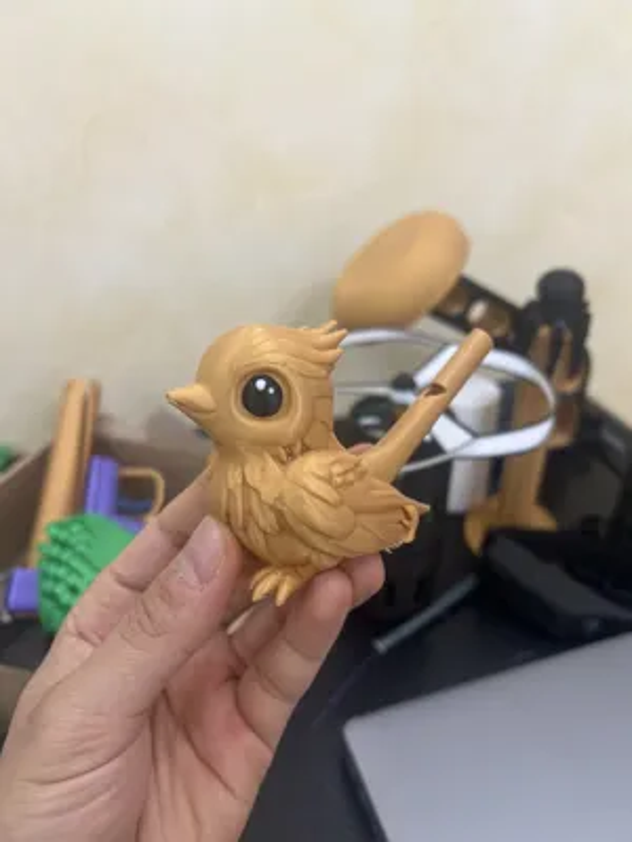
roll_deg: -0.2
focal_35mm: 26
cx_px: 316
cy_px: 421
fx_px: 633
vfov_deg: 67.3
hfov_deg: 53.1
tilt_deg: -31.1
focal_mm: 5.7
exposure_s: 1/50
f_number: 1.5
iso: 160
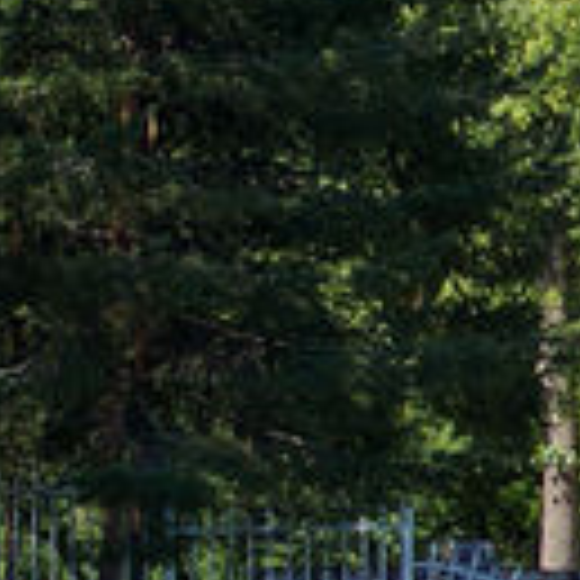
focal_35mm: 670
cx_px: 1762
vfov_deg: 2.6
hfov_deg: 2.6
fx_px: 12700
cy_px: 782
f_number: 5.6
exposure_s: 1/200
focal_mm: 75
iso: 100
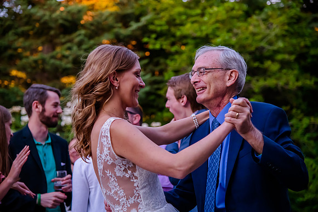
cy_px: 106
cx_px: 159
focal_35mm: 82
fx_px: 724
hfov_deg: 24.8
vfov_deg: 16.7
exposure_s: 1/640
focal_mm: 82
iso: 3200
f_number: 4
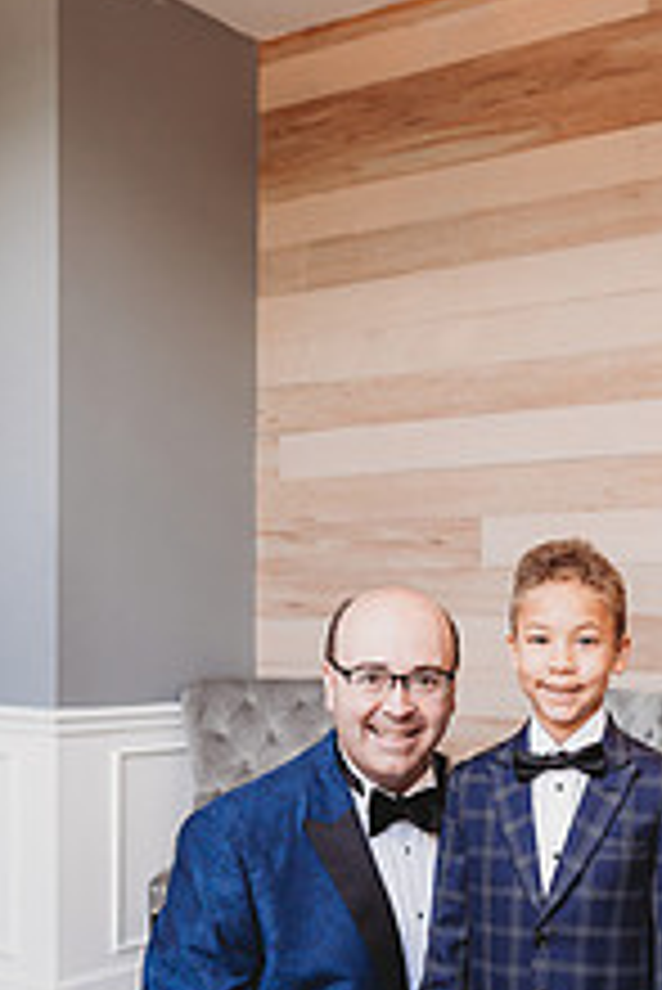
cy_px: 698
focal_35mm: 49
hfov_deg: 27.1
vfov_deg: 39.6
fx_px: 1349
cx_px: 522
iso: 500
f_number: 2.8
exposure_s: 1/200
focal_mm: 24
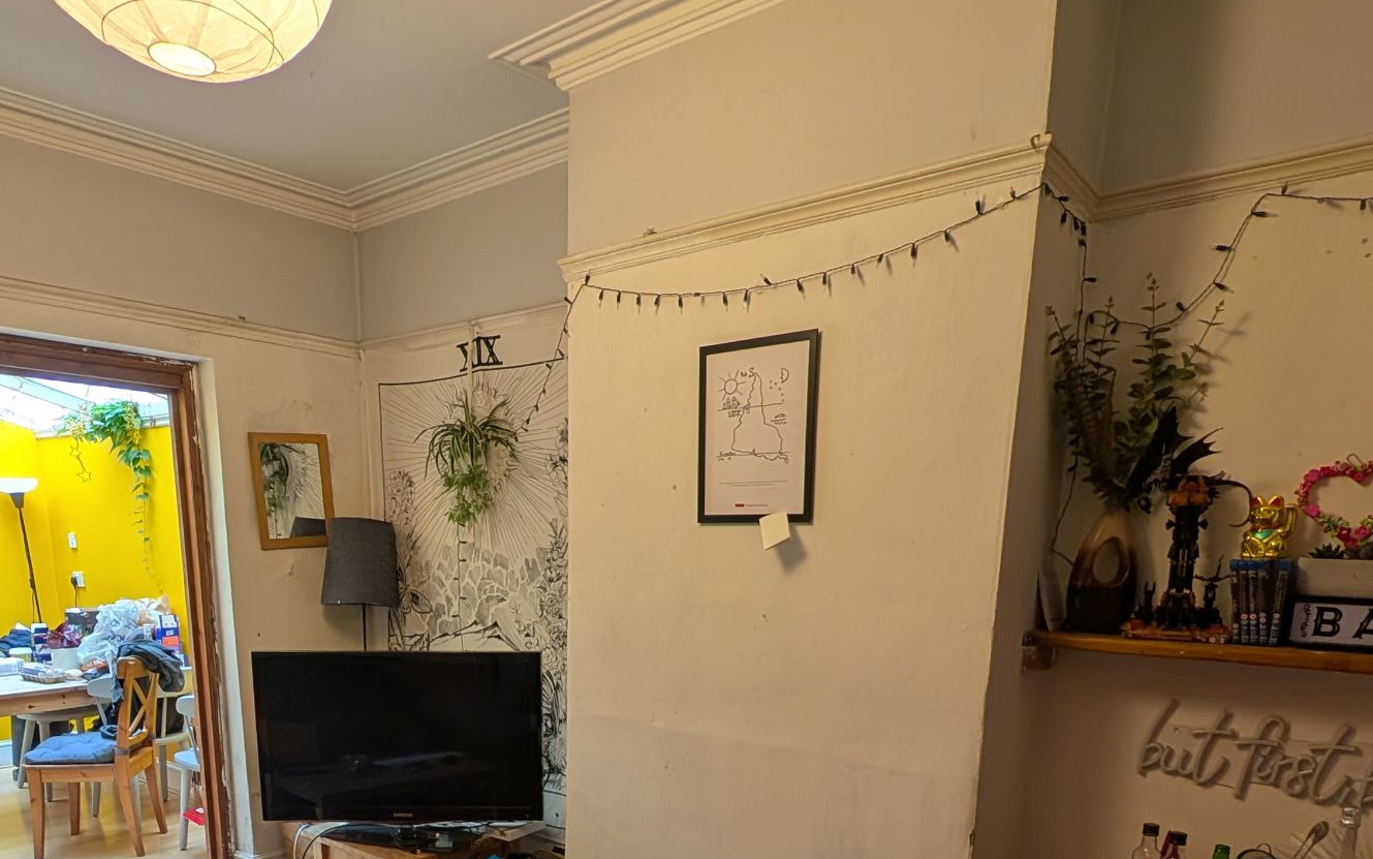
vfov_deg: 48.5
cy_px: 741
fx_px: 861
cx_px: 613
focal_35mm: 23
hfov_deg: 76.9
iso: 47
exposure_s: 1/23.8
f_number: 1.95
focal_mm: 2.23
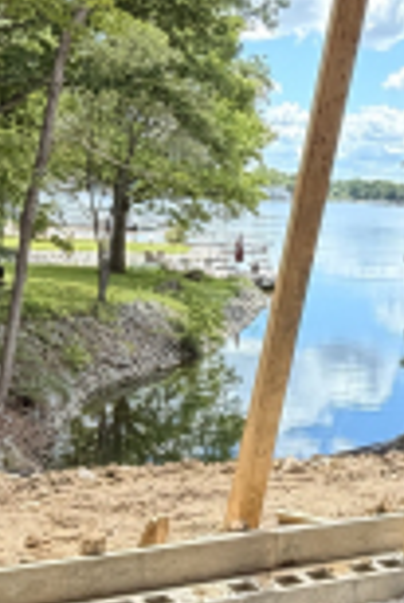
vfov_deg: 31.5
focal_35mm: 63
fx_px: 1058
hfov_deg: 21.5
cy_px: 415
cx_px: 280
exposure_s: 1/433
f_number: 2.2
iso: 64
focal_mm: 2.22
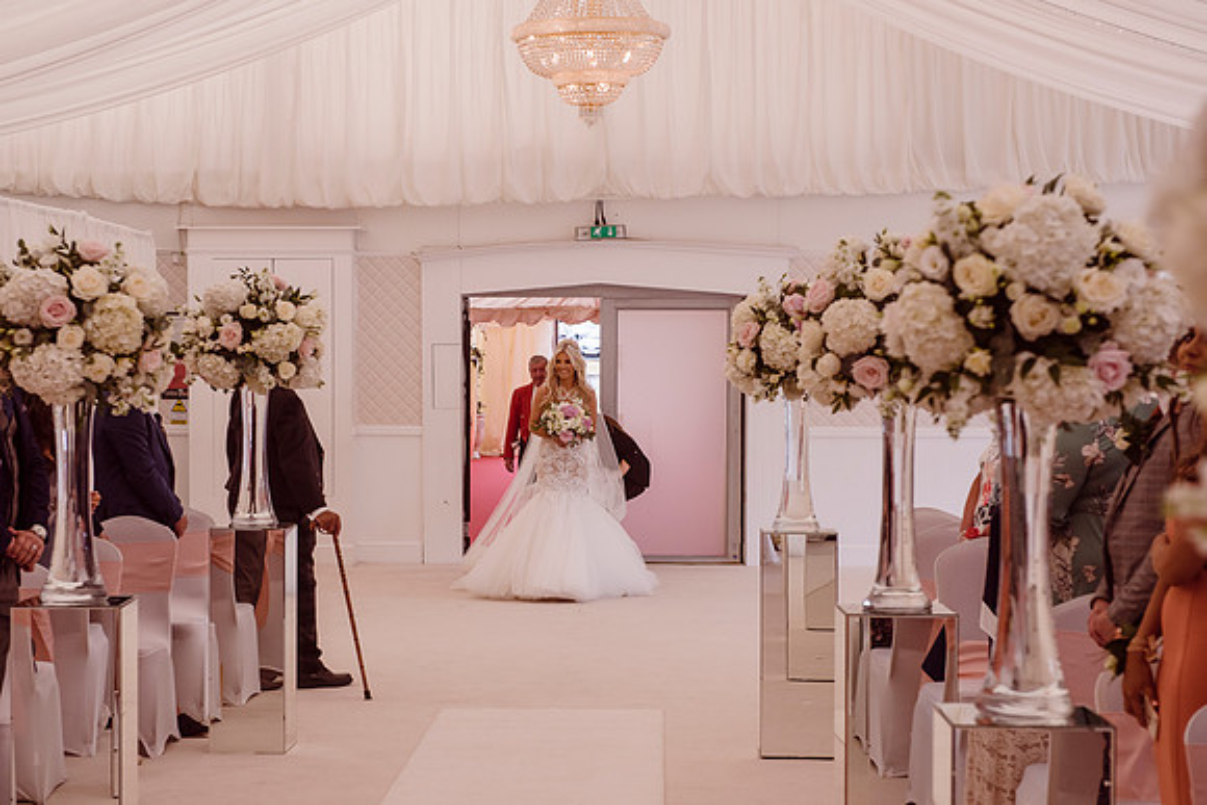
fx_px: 2622
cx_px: 559
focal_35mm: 78
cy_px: 440
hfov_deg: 25.9
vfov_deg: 17.5
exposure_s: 1/500
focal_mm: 70
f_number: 5.6
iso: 640
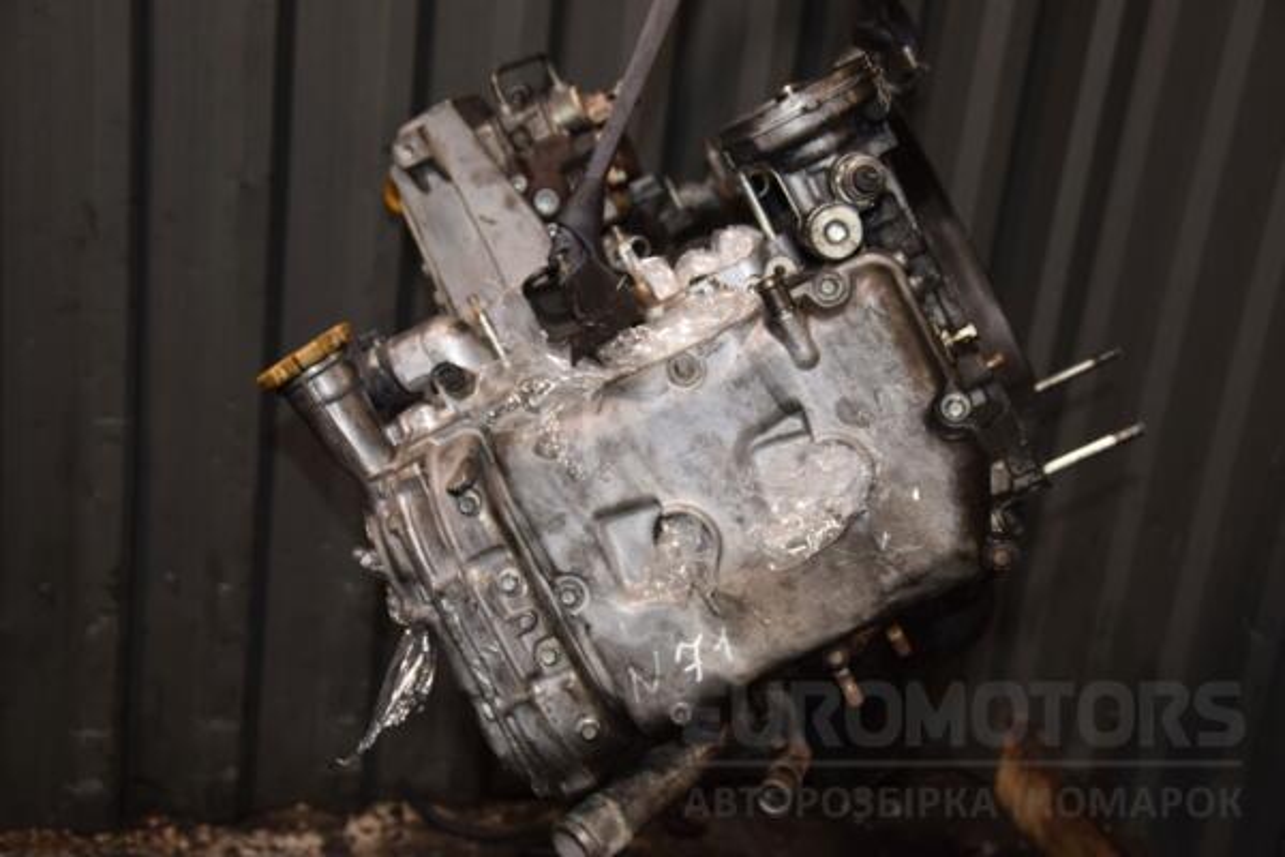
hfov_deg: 31.9
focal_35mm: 63
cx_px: 642
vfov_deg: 21.6
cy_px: 428
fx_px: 2249
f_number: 4.8
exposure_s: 1/60
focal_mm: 42
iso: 800
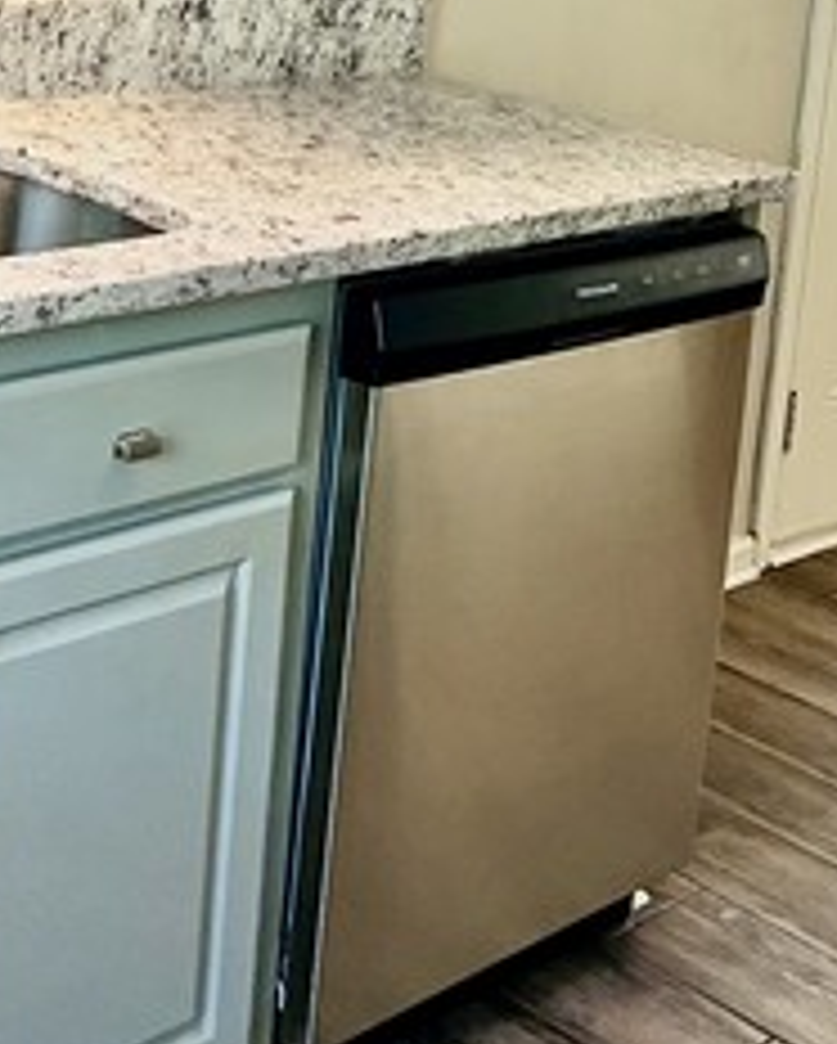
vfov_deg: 25.7
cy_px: -4
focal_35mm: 70
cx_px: 536
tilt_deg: -8.2
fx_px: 2165
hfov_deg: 21.8
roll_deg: -5.9
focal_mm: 5.1
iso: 125
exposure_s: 1/60
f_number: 1.6
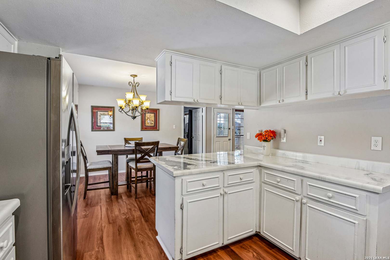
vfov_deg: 73.7
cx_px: 195
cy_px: 130
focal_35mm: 16
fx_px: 173
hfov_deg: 96.7
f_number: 8
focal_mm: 16
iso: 720
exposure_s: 1/15
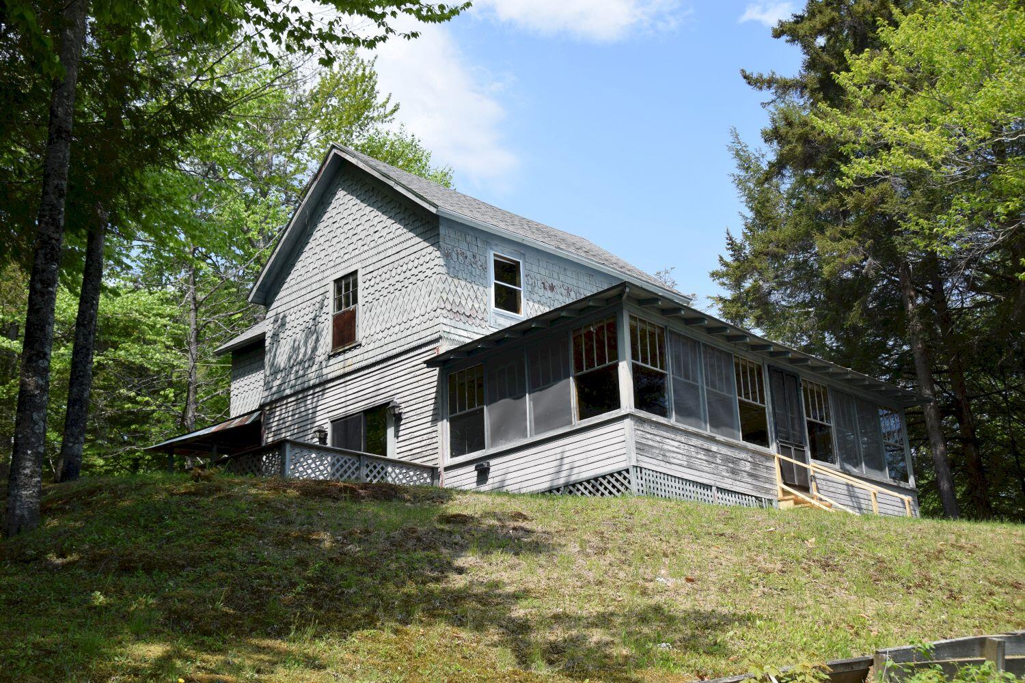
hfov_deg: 47.9
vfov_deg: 33.0
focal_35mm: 40
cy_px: 342
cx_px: 512
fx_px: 1153
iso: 200
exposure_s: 1/320
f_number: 9
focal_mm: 27
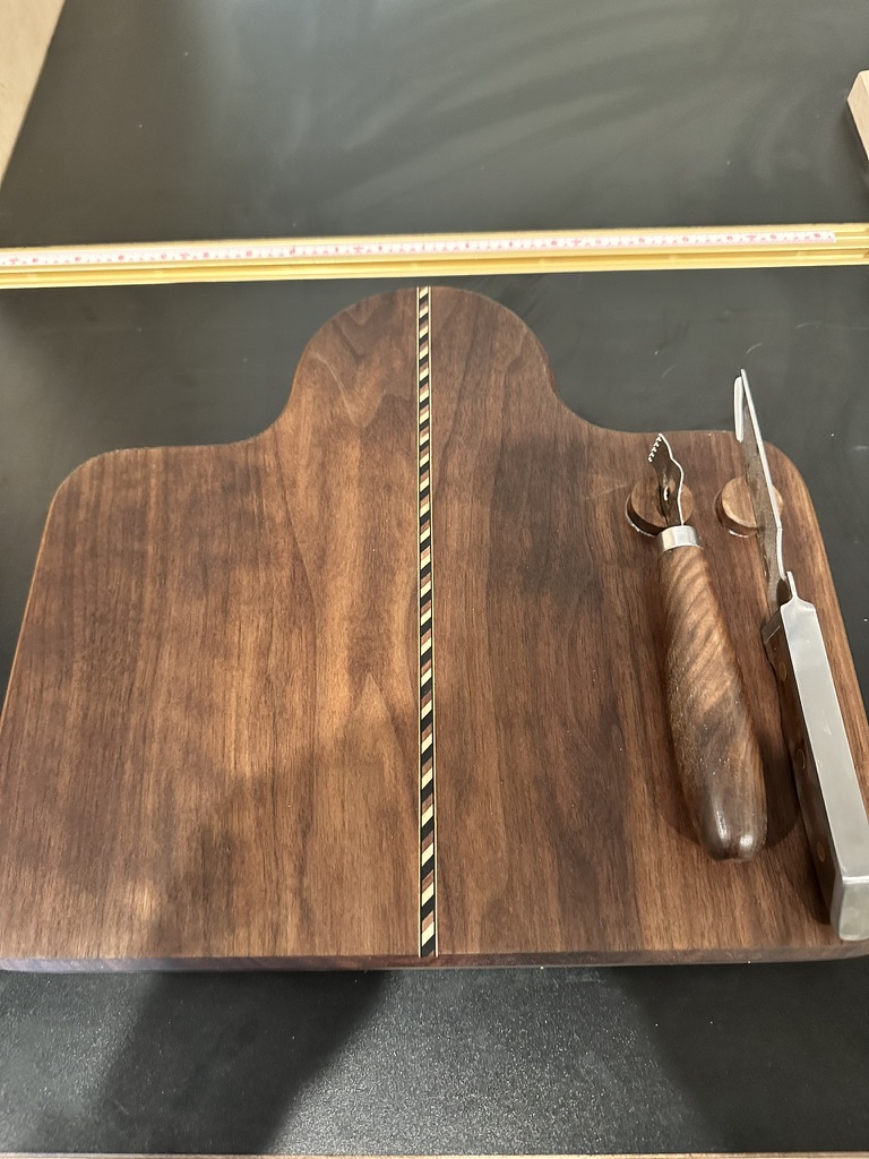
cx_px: 434
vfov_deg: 71.6
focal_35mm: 24
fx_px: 803
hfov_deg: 56.8
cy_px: 580
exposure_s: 1/30
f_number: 1.78
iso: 800
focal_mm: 6.86
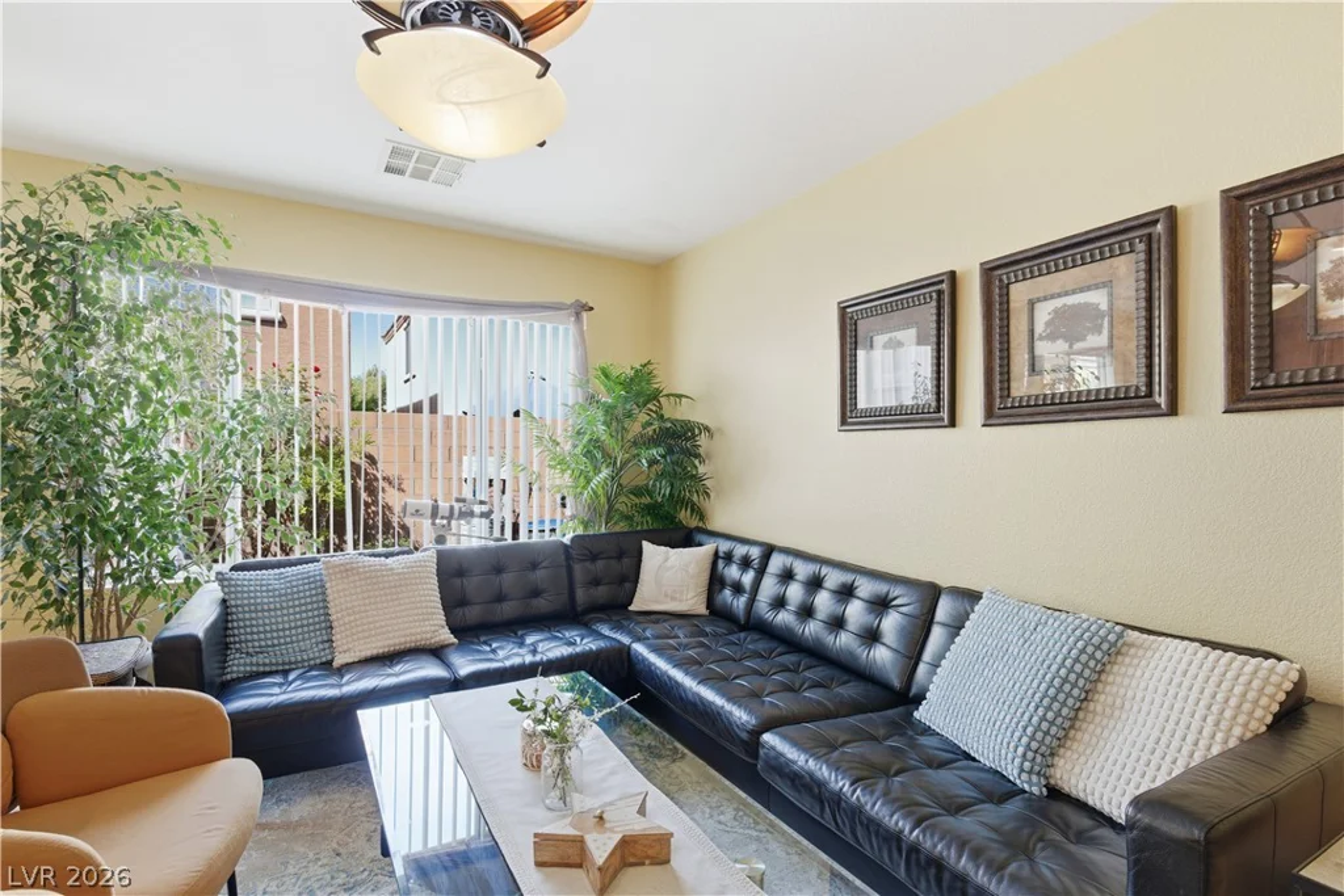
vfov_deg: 73.8
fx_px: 597
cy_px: 448
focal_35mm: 16
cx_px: 672
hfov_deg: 96.7
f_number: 9
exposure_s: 1/250
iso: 400
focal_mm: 16
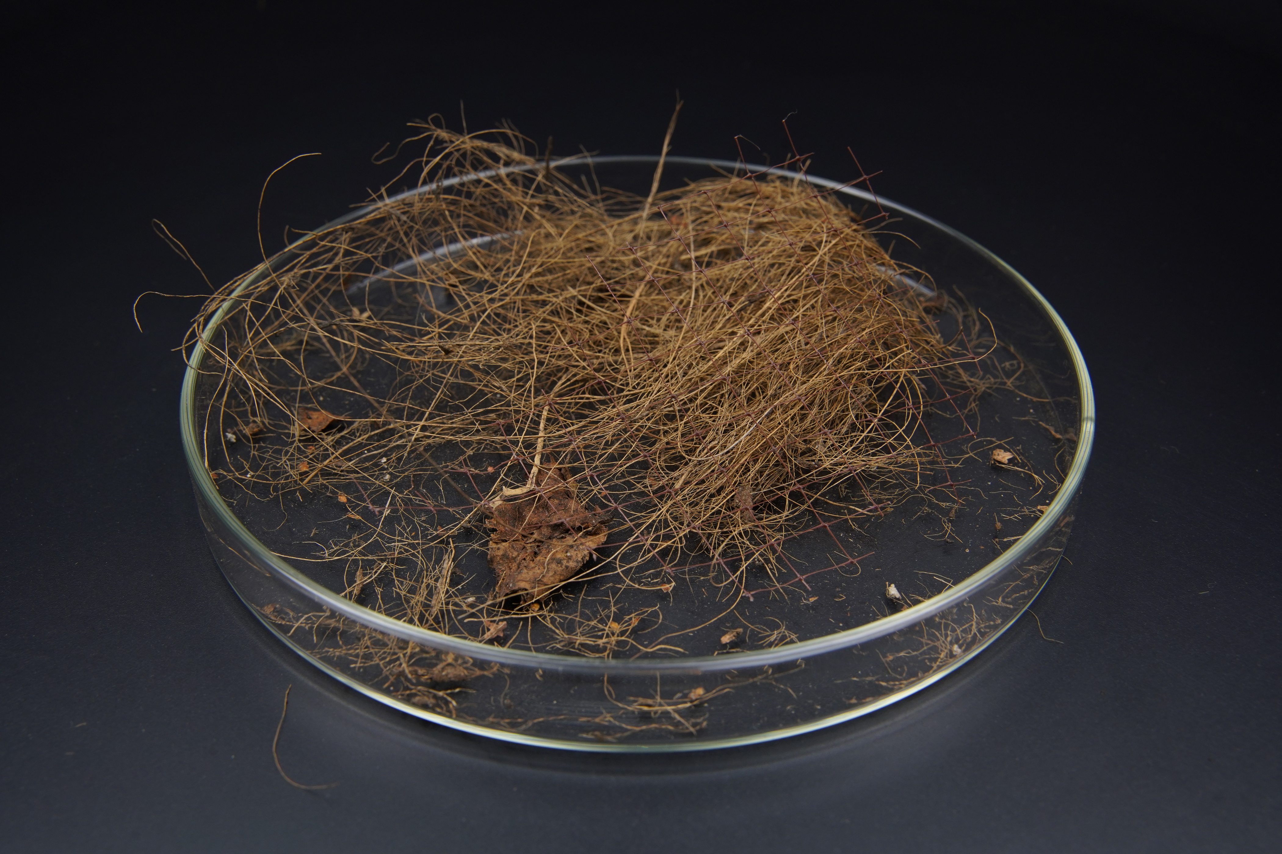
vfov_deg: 36.9
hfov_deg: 53.1
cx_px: 641
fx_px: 1282
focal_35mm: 36
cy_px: 427
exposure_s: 1/10
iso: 800
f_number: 13
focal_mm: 36
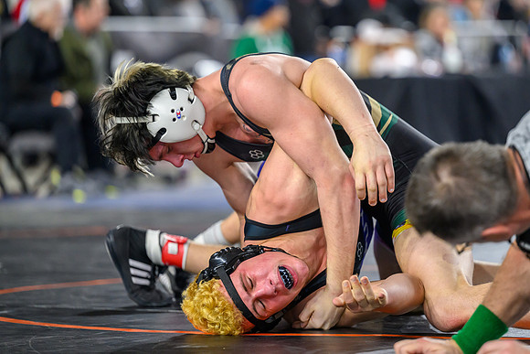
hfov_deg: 10.6
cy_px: 140
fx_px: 2845
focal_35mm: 193
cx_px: 306
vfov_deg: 7.1
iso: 2500
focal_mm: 160
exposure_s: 1/800
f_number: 2.8
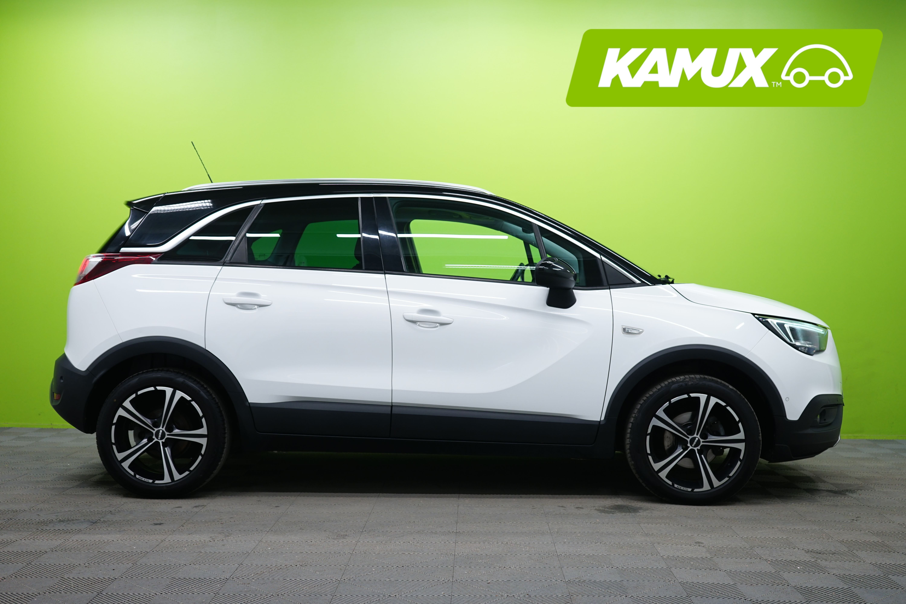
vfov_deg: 31.2
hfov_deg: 45.4
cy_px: 302
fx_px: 1082
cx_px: 453
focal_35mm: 43
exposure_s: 1/15
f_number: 4.5
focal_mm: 43
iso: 400
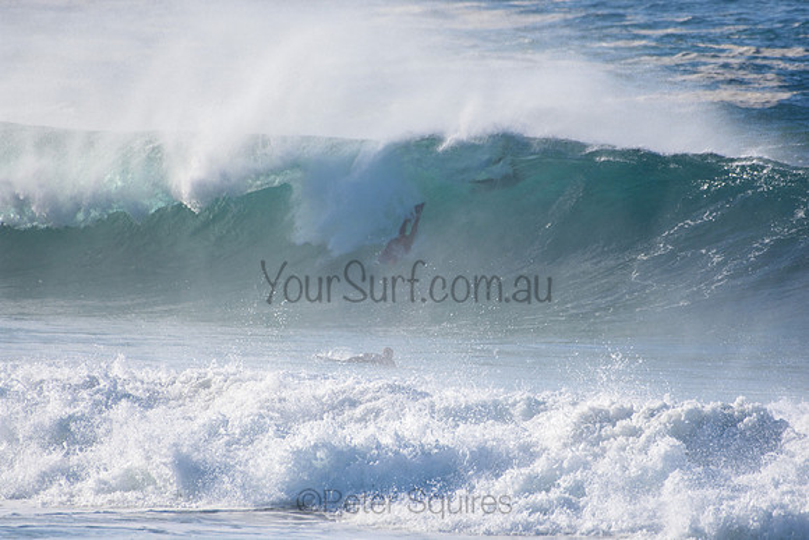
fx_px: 16857
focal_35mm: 750
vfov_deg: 1.8
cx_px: 404
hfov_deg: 2.7
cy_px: 270
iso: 280
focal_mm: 500
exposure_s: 1/2000
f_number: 5.6
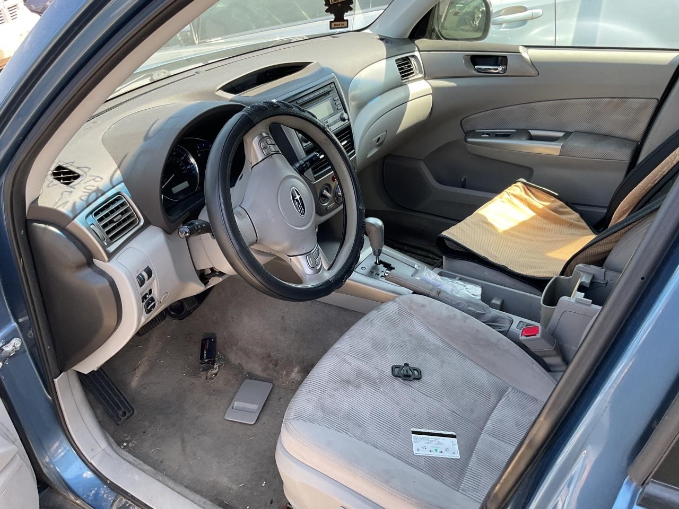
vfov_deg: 48.2
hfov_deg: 61.7
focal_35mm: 29
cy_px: 254
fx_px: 569
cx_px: 340
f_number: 1.8
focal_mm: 3
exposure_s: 1/120
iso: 20
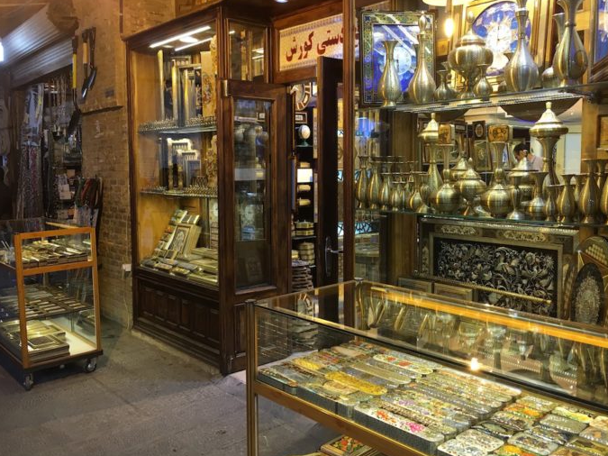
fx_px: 580
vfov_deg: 42.9
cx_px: 341
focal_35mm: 33
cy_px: 206
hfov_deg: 55.2
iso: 40
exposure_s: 1/33
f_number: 2.2
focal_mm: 4.15
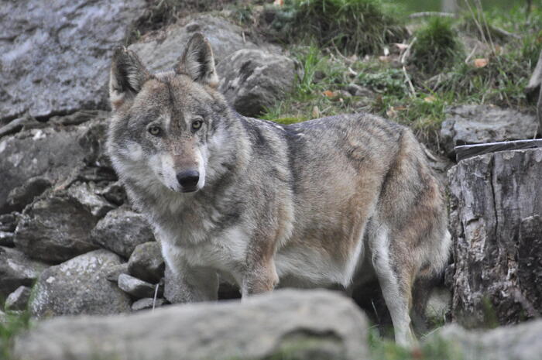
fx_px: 5414
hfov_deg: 5.7
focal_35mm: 360
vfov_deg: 3.8
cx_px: 271
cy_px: 180
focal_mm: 240
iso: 1250
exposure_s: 1/800
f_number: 6.3
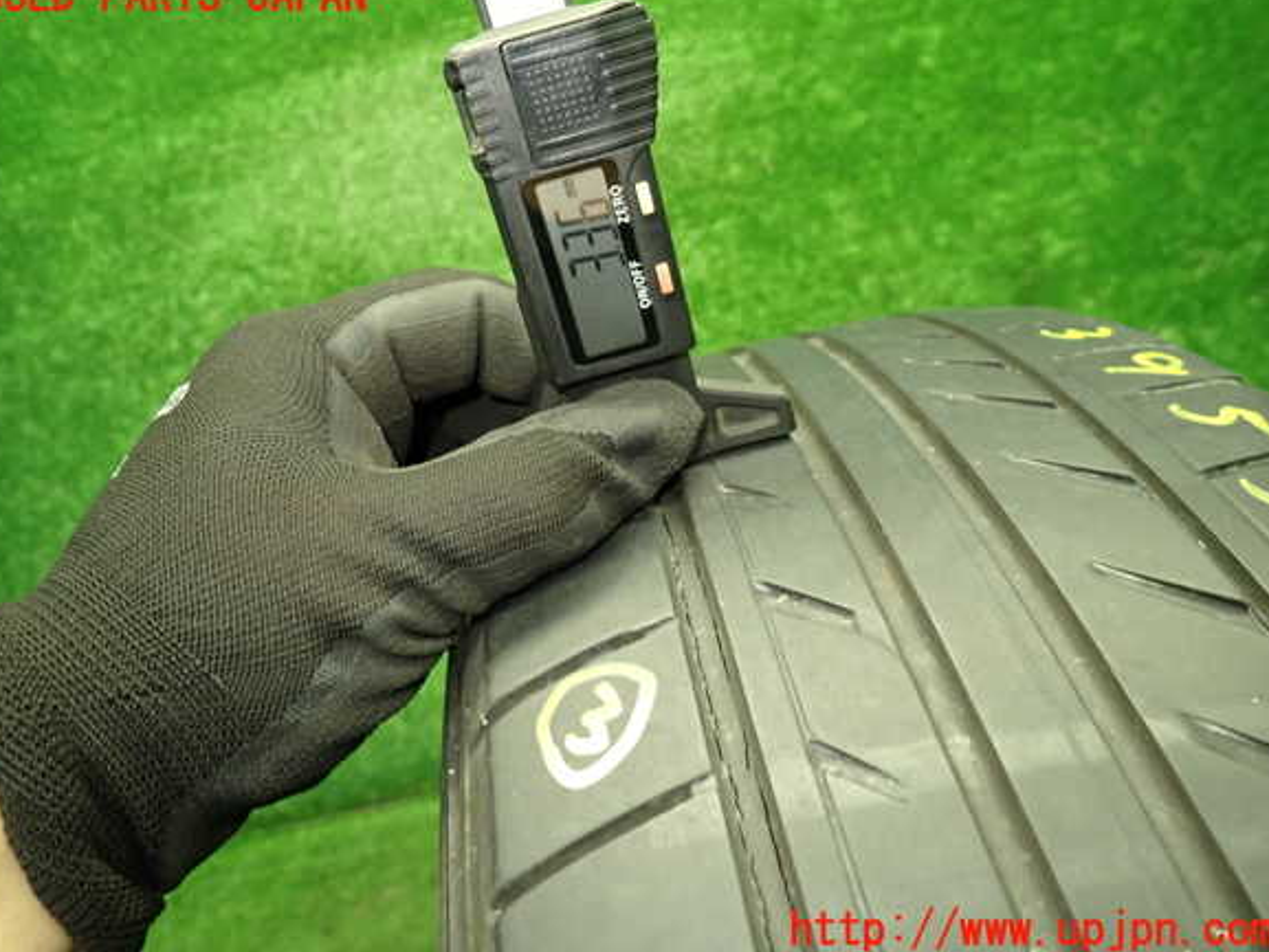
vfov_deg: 53.1
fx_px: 953
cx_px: 627
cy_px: 464
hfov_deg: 67.3
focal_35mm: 26
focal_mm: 4.5
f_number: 2
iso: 200
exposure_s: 1/30
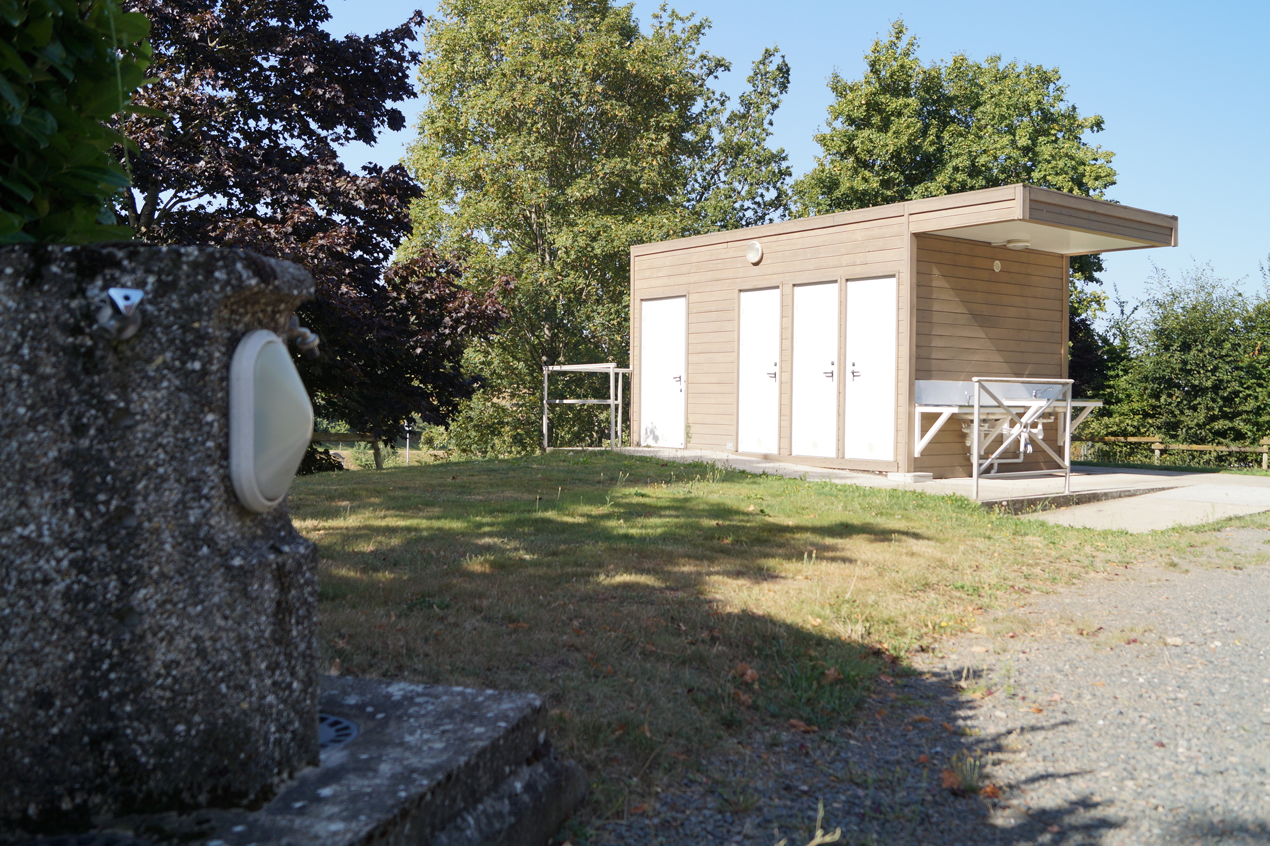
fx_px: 1058
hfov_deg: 61.9
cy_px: 423
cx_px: 635
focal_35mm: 30
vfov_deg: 43.6
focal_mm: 20
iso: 100
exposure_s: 1/500
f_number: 4.5
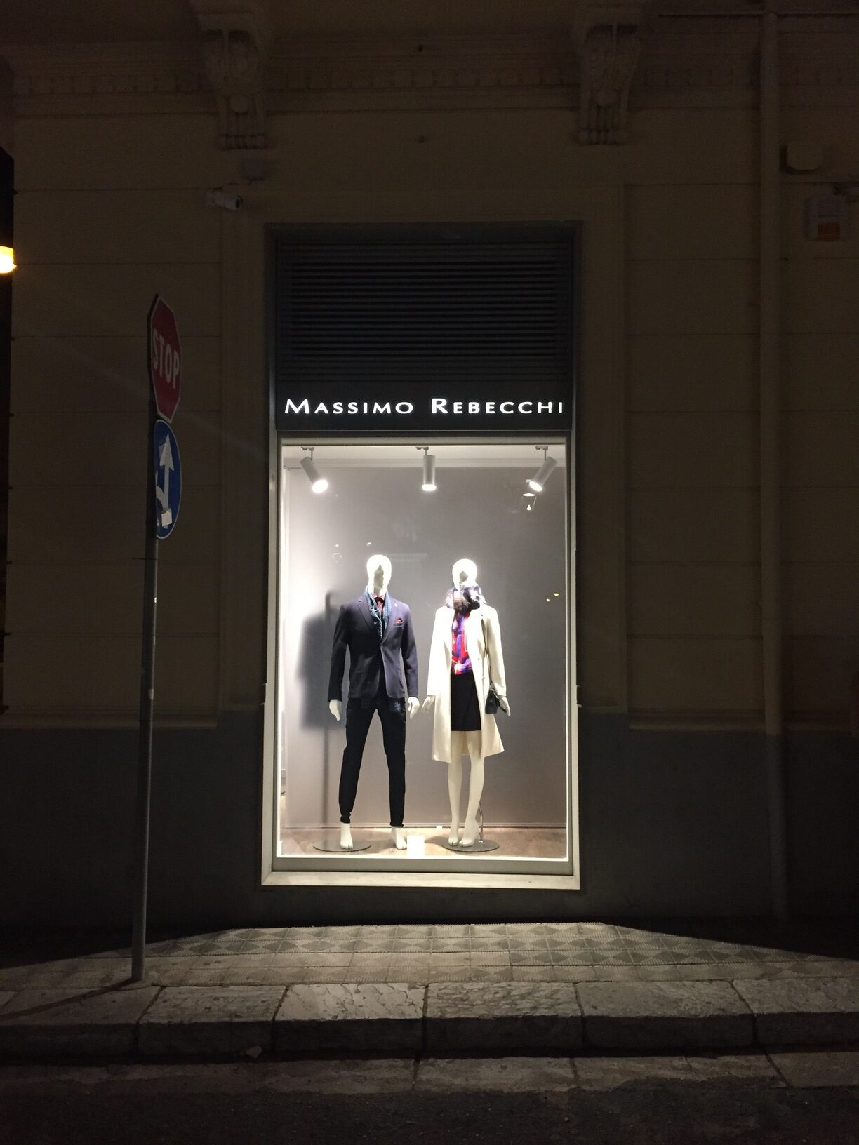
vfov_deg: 61.7
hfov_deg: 48.2
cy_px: 572
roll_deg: -1.3
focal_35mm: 29
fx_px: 960
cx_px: 430
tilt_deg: +3.1
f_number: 2.2
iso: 250
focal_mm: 4.15
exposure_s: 1/25
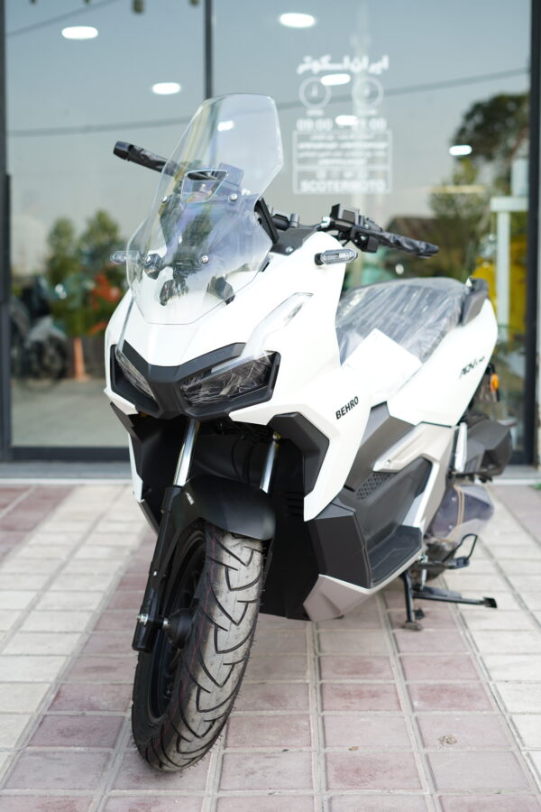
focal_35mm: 50
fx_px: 1127
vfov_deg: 39.6
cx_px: 270
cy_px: 406
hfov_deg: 27.0
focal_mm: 50
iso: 200
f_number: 2.8
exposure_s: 1/250
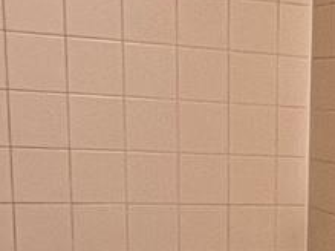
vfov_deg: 14.6
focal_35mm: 95
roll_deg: -3.5
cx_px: 476
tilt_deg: -15.1
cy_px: 361
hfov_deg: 18.7
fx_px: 919
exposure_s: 1/60
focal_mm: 1.57
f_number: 1.8
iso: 160
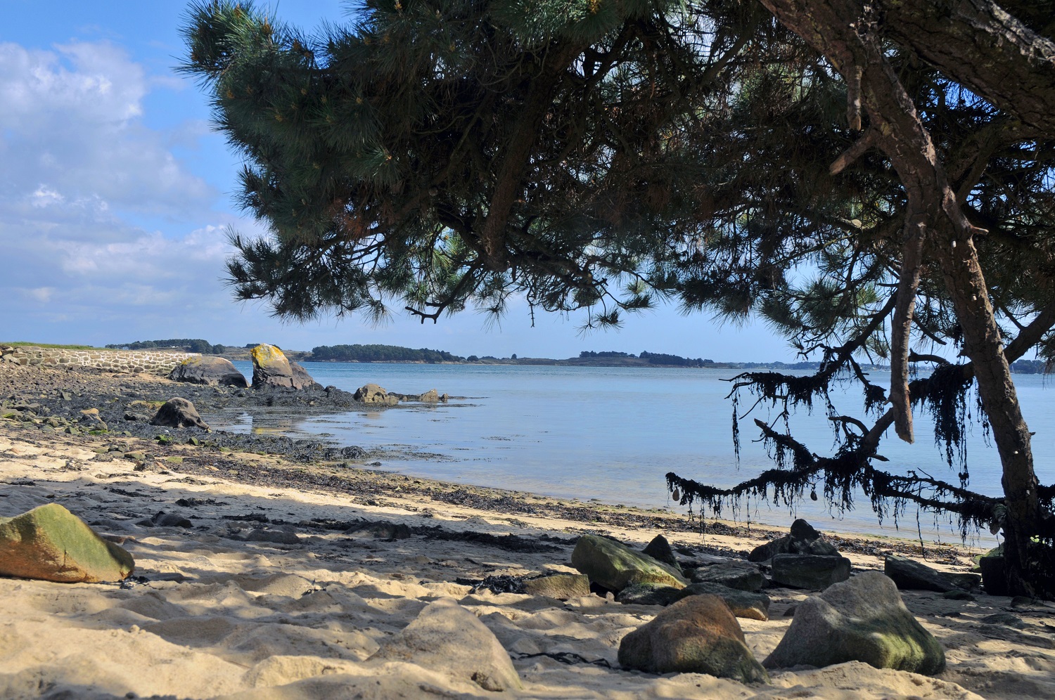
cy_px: 350
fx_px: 1185
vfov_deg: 32.9
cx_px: 528
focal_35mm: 40
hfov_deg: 48.0
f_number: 9
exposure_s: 1/320
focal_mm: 27
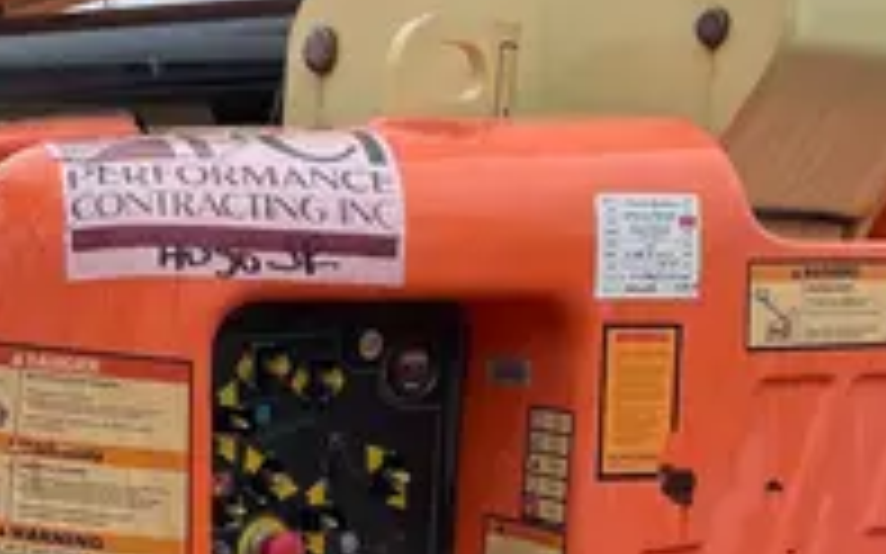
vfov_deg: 16.6
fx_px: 1859
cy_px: 552
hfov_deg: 26.1
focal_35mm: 77
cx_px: 130
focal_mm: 4.2
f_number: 1.6
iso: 32
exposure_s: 1/790
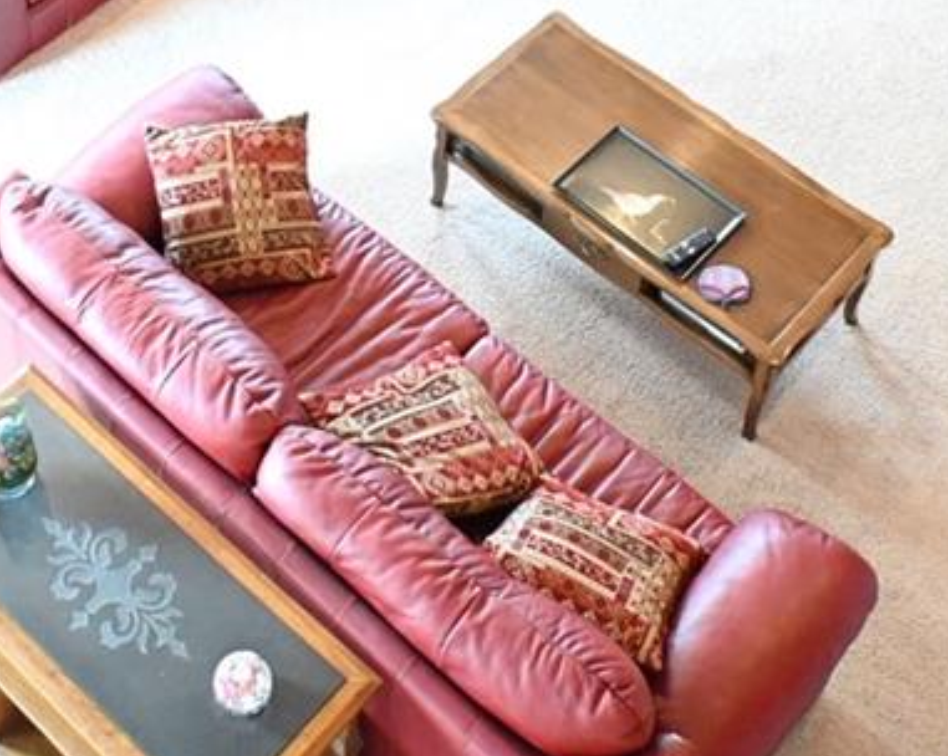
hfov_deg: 26.5
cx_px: 264
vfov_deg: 19.2
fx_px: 1990
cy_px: -326
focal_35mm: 71
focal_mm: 12
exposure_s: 1/60
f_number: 3.5
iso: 3200
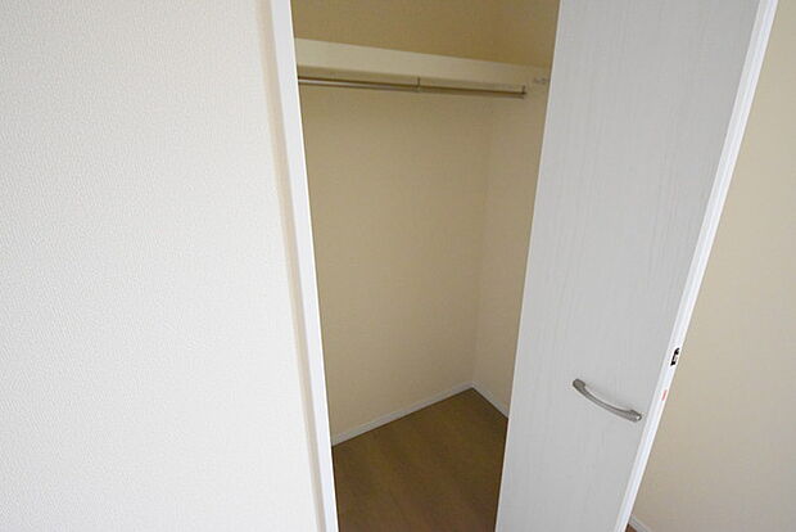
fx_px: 332
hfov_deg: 100.4
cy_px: 266
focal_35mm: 15
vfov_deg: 77.4
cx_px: 398
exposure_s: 1/60
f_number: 4.8
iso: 7200
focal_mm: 10
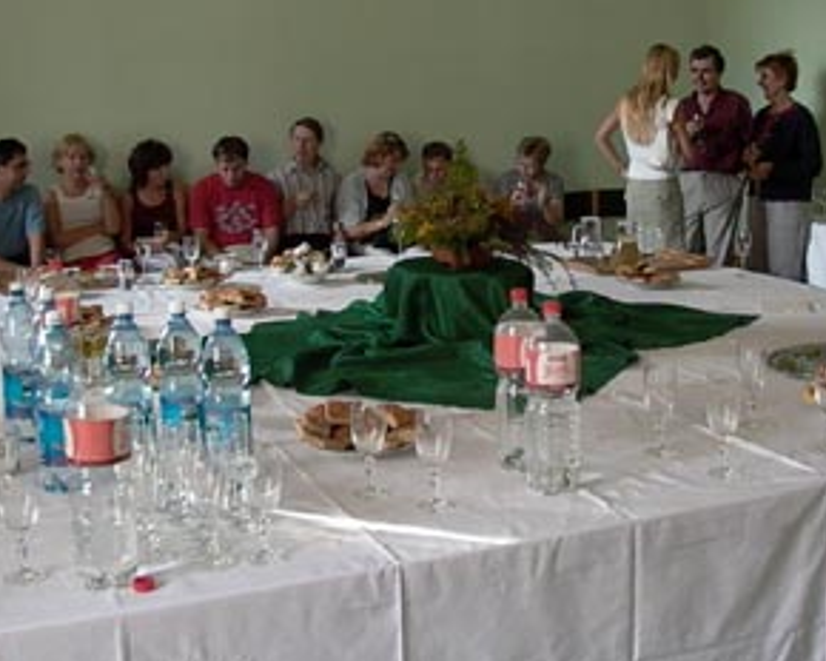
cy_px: 202
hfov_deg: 37.2
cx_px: 481
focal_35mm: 50
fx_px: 1222
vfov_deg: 30.0
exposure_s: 1/19.8
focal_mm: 7.13
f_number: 2.04
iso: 100
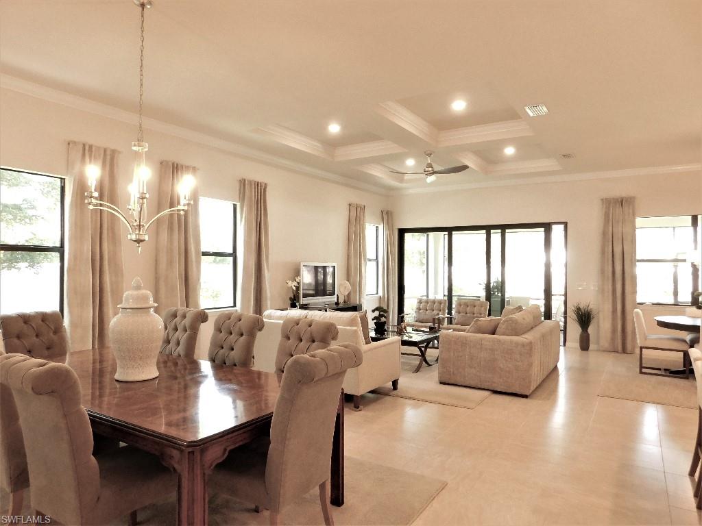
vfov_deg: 58.9
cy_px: 263
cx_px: 351
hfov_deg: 73.9
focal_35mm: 23
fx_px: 466
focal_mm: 4
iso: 360
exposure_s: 1/30
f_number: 3
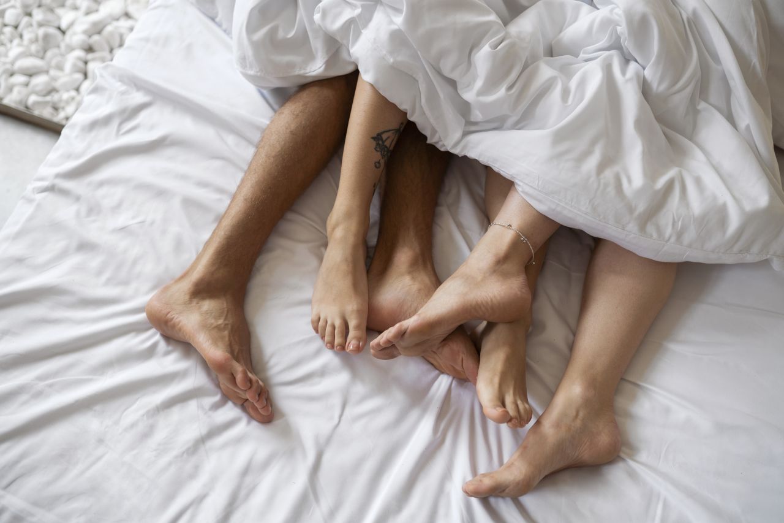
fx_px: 762
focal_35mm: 35
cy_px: 262
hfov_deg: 54.4
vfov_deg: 37.8
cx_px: 392
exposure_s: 1/640
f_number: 2.2
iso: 250
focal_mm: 35
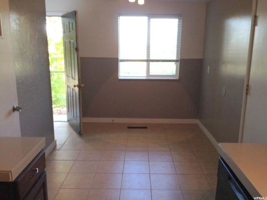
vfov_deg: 42.9
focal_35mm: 33
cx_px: 134
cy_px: 100
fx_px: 255
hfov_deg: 55.4
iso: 64
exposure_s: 1/30
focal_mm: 4.12
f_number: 2.4
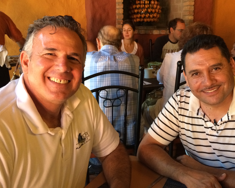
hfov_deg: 46.6
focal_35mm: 39
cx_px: 139
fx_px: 271
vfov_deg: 38.2
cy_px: 90
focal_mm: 4.12
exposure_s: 1/20
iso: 320
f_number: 2.2
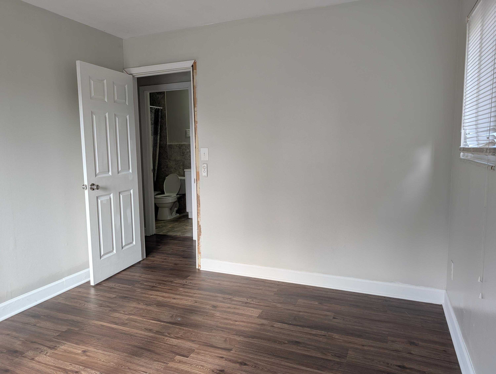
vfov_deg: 56.9
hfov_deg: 71.5
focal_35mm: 24
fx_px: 344
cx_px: 248
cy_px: 187
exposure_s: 1/83.7
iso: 51
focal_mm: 6.9
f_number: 1.68
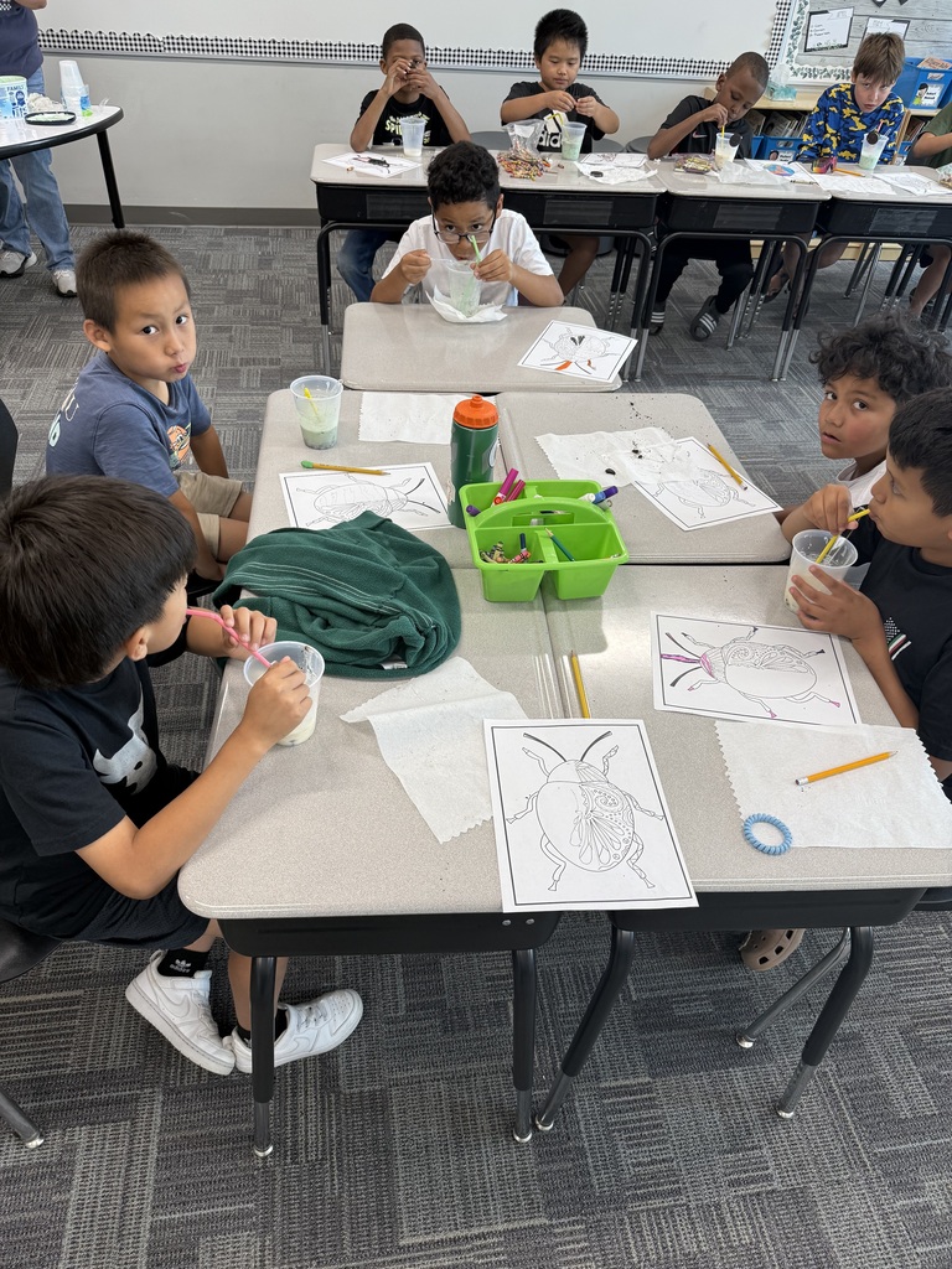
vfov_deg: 71.6
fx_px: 880
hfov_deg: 56.8
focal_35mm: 24
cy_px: 634
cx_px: 476
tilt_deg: -40.5
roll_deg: -5.1
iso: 80
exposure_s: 1/120
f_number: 1.78
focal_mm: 6.76
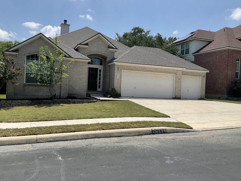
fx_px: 223
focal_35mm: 32
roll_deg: -2.5
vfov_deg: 44.2
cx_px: 110
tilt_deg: +0.3
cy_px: 89
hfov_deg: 56.7
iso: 16
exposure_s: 1/2227
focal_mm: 3
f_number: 1.8
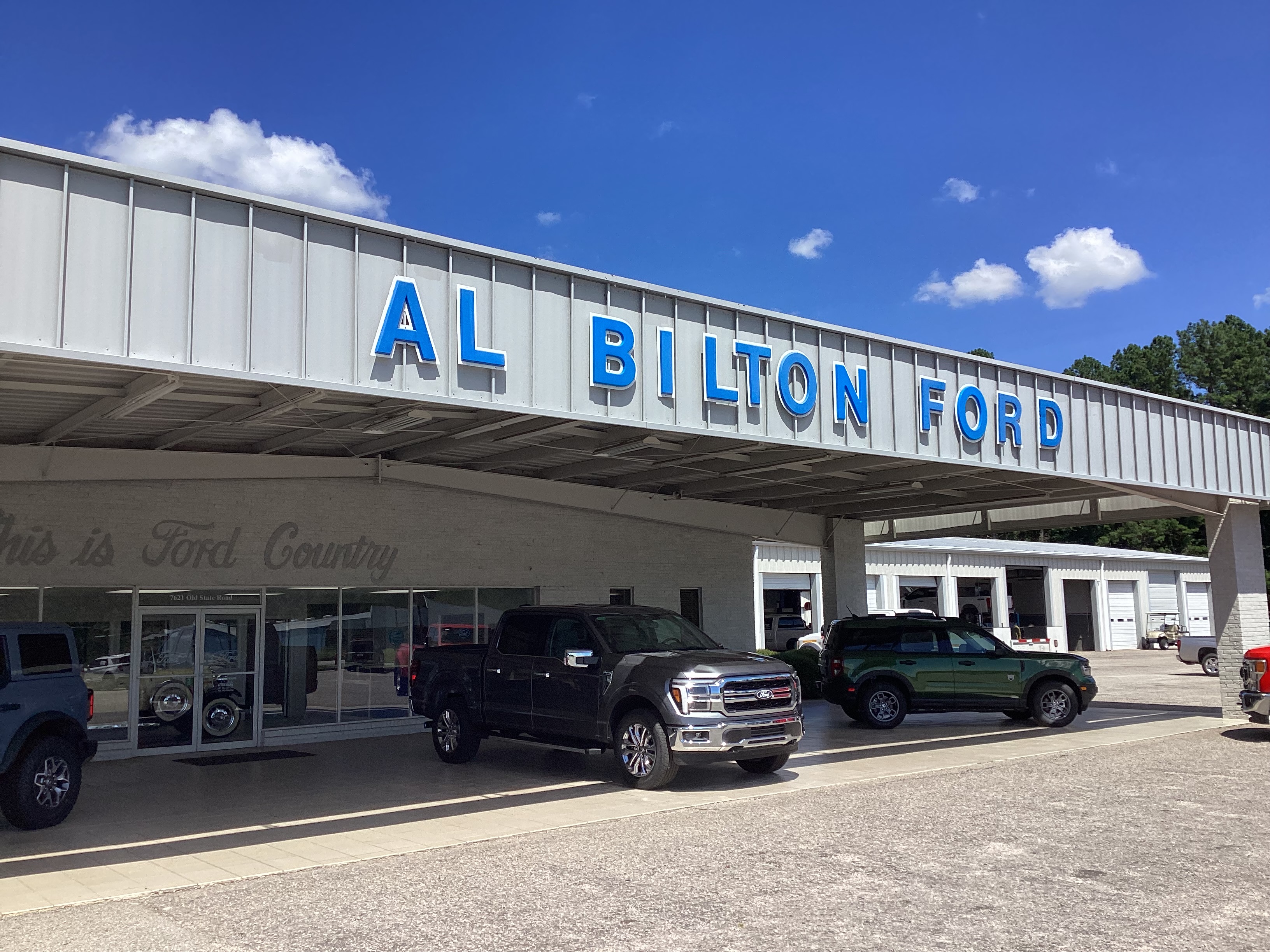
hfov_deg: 58.4
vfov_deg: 45.4
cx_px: 635
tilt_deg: +7.5
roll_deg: +0.6
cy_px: 476
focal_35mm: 31
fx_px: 1137
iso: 25
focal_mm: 3.3
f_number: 2.4
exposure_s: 1/1314
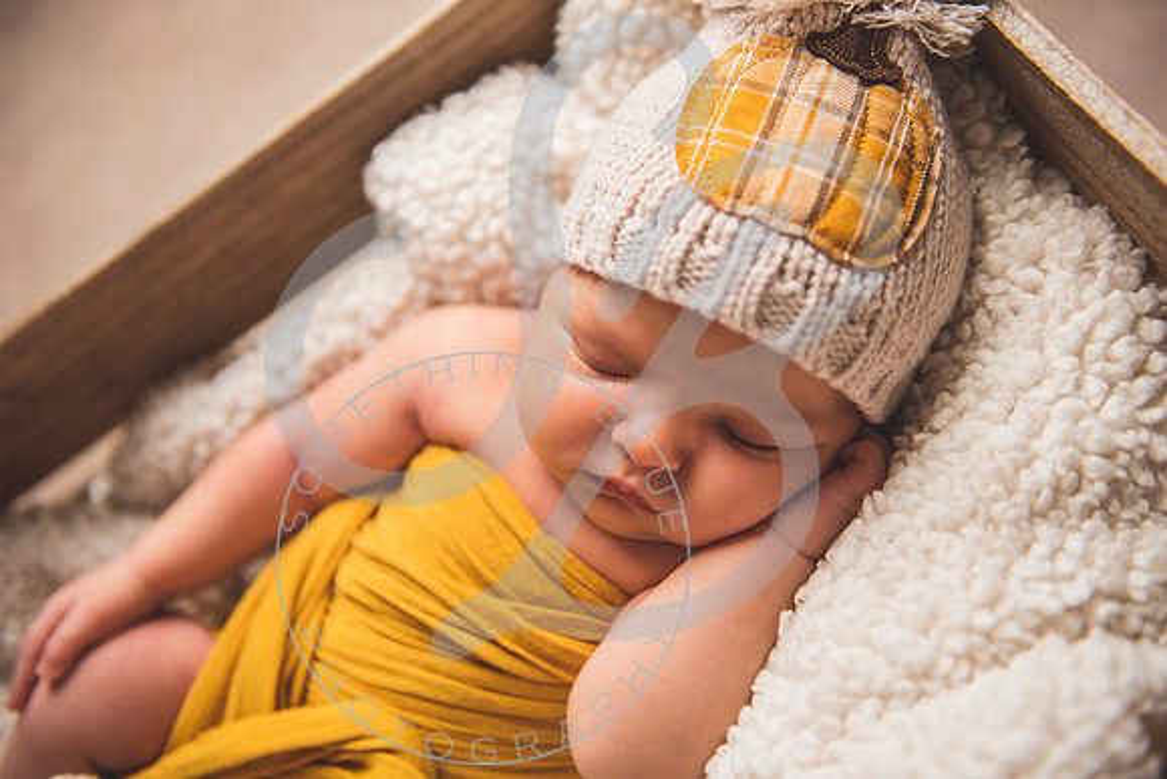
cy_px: 390
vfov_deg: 31.9
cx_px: 584
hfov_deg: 46.4
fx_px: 1362
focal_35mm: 42
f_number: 2.8
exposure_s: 1/125
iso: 100
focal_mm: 42
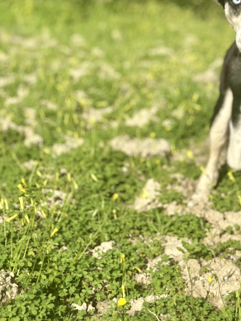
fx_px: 826
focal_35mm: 89
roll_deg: -4.9
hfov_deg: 16.4
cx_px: 200
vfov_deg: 21.7
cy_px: 54
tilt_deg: +1.1
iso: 80
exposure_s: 1/4184
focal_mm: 6.86
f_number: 1.78
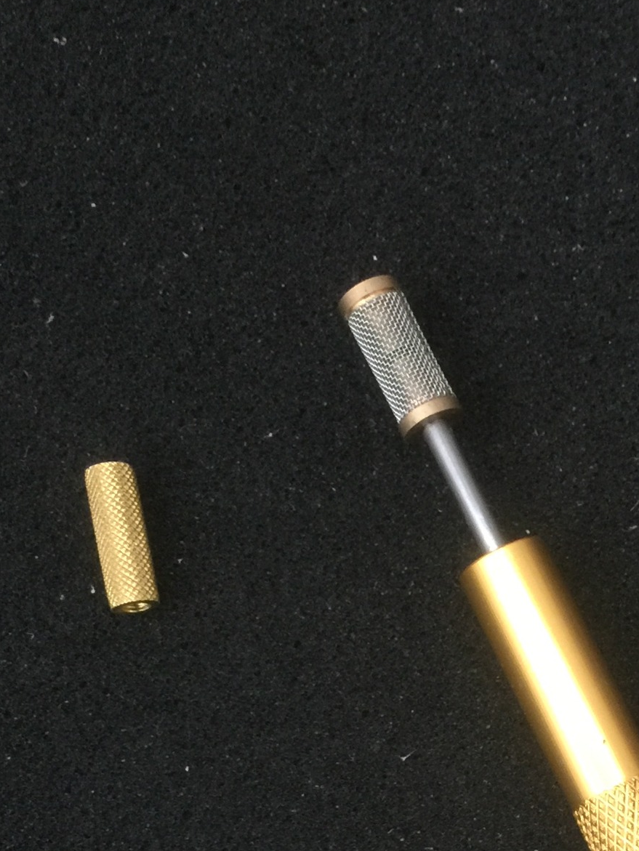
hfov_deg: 21.7
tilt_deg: -84.3
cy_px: 807
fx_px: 1624
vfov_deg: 28.0
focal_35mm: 66
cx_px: 597
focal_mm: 4.15
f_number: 2.2
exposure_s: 1/10
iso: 100
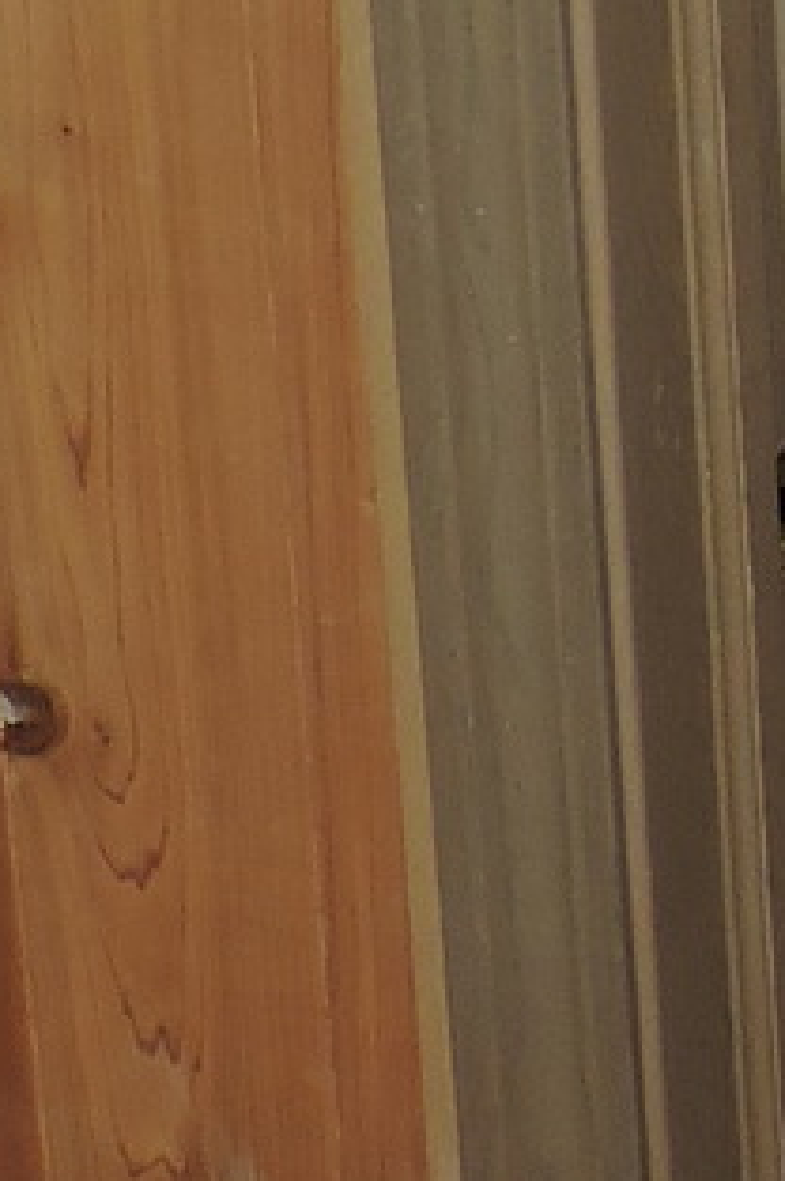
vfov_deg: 16.4
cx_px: 2151
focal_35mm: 115
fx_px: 3770
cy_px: -536
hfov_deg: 9.8
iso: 200
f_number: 3
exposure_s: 1/30
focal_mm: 4.3
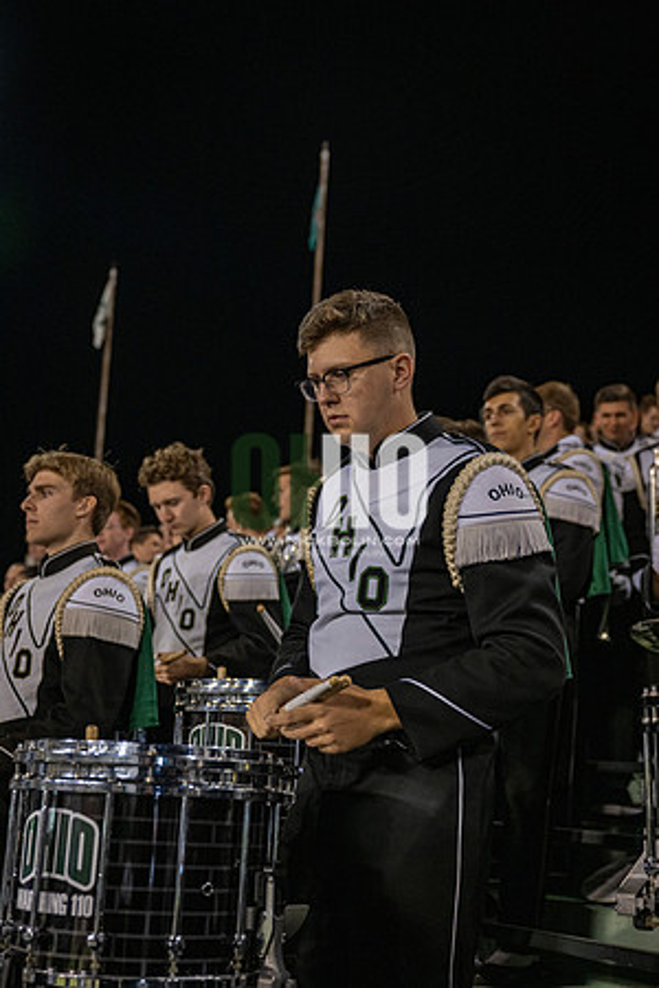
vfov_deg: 45.4
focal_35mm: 43
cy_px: 494
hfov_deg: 31.2
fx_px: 1181
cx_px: 330
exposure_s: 1/500
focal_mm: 43
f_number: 3.2
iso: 2000
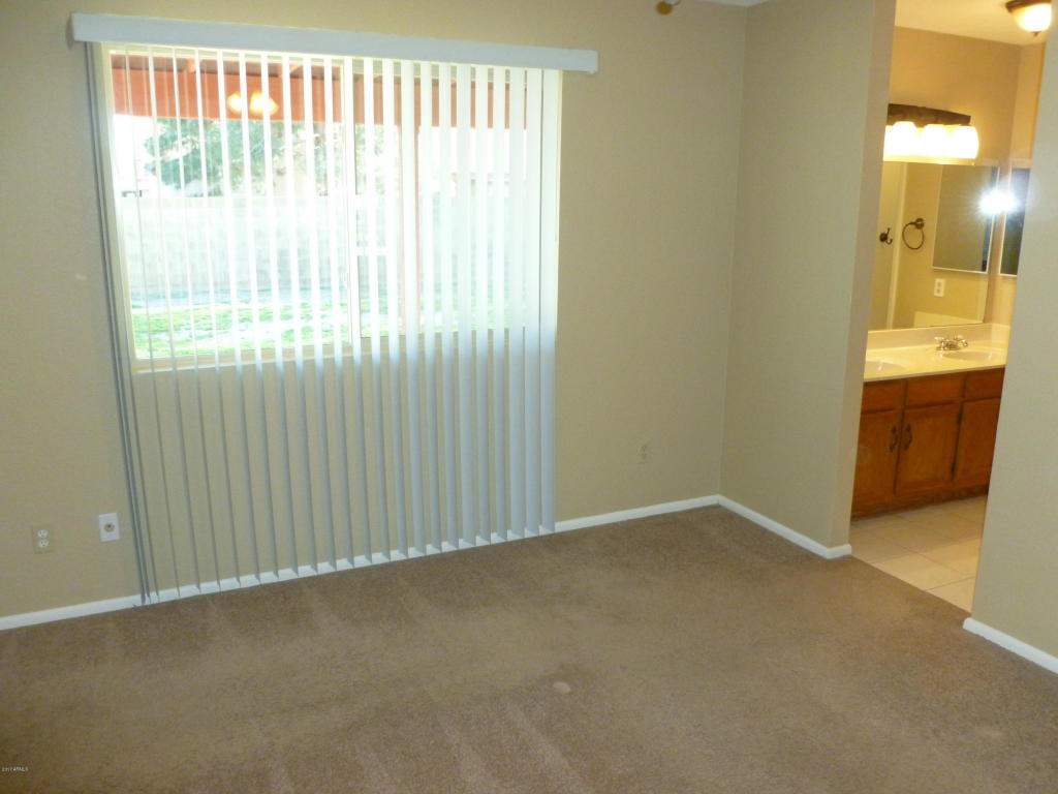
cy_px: 397
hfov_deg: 63.4
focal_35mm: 28
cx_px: 529
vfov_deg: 49.7
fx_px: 856
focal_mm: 5
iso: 320
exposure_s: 1/60
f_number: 3.3
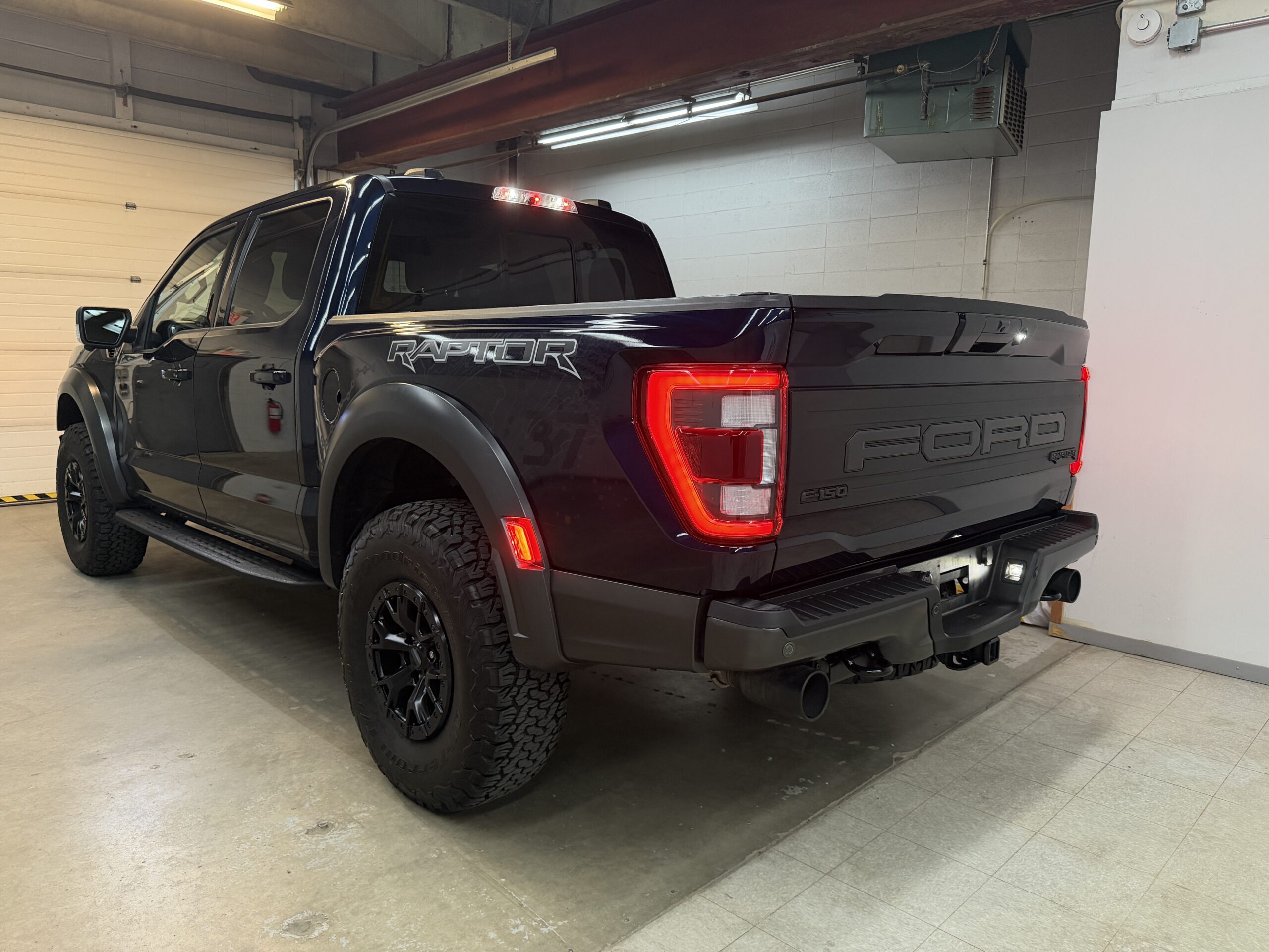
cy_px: 476
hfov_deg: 71.6
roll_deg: -0.5
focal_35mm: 24
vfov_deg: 56.8
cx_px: 634
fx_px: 880
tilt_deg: -8.4
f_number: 1.78
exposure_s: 1/60
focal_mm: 6.76
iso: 320
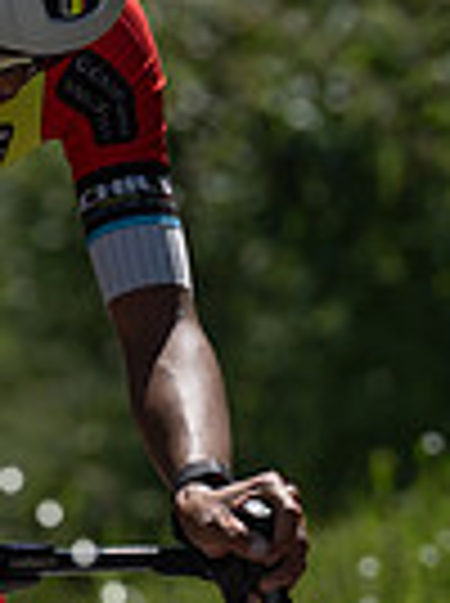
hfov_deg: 1.1
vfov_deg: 1.5
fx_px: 22953
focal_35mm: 1320
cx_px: -184
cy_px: 365
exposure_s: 1/1000
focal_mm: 200
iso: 100
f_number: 4.5
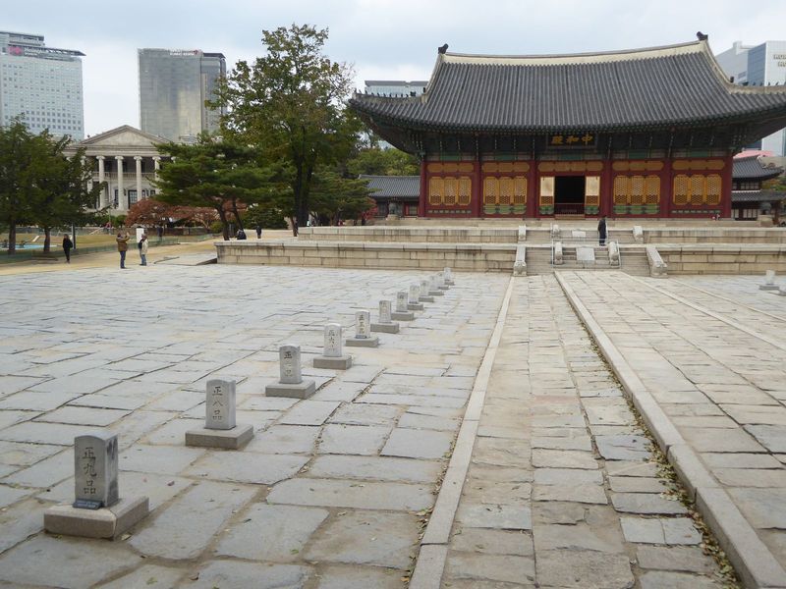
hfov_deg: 56.8
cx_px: 393
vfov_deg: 44.2
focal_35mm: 32
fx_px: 727
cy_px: 294
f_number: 3.5
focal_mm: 5.4
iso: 80
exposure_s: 1/200
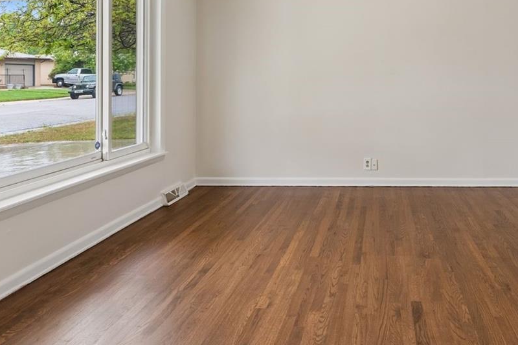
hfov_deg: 53.8
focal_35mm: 34
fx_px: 489
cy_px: 89
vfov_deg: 38.0
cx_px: 374
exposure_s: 1/6
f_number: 9
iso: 400
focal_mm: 17
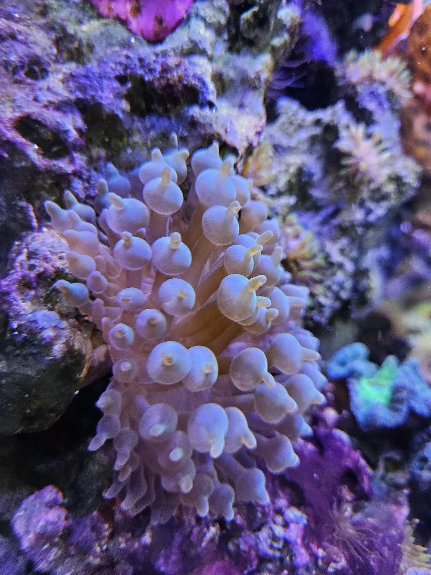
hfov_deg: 58.9
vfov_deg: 73.9
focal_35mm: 23
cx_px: 216
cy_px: 288
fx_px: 382
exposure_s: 1/50.3
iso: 200
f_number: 1.8
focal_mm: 5.4
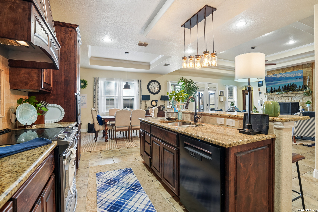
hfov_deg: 96.7
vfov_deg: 73.7
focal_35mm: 16
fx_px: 141
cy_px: 106
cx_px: 159
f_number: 8
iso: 400
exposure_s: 1/10
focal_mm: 16
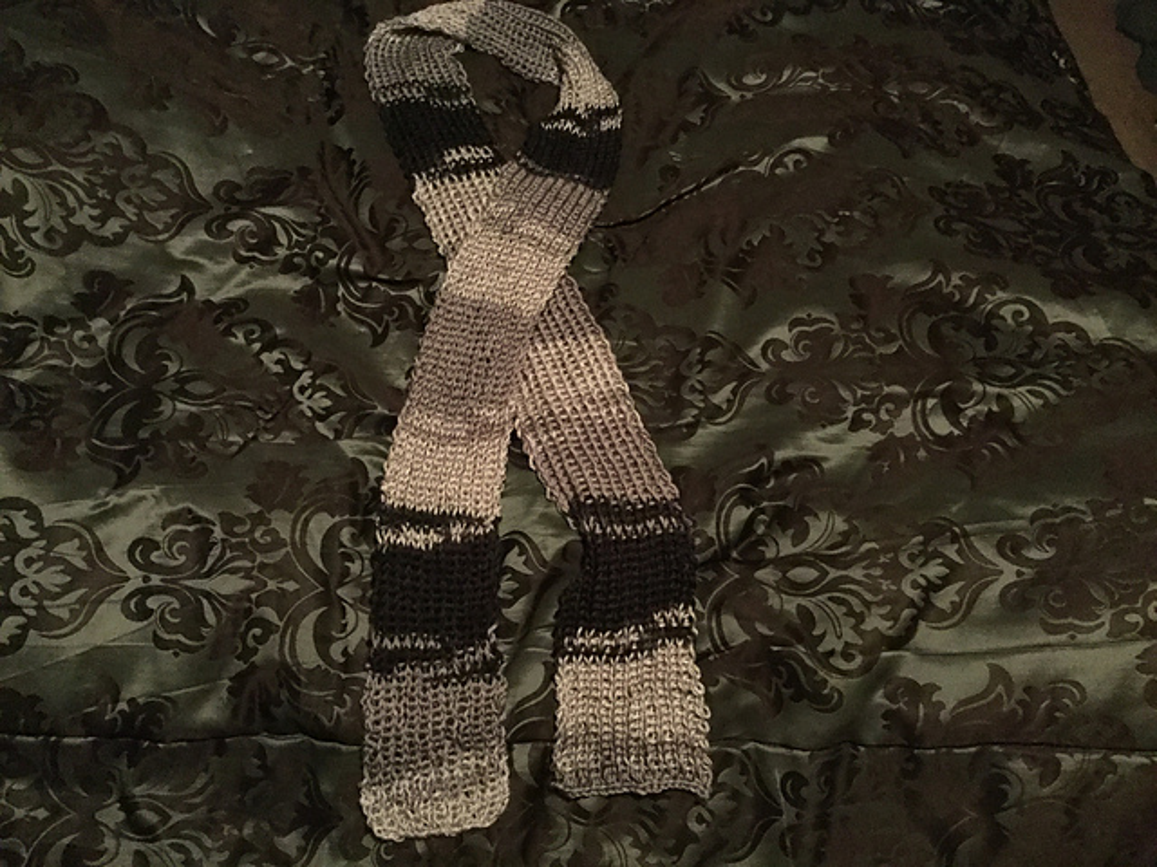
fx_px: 1036
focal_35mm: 31
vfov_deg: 45.4
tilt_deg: -57.2
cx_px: 578
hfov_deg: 58.4
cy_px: 434
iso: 800
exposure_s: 1/15
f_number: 2.4
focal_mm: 3.3
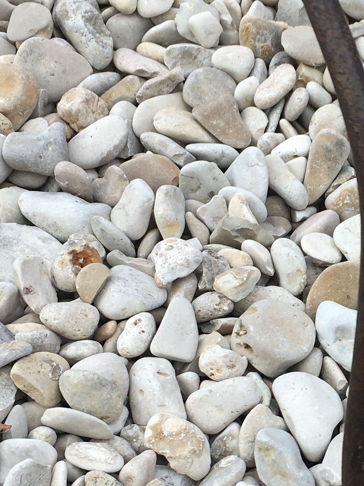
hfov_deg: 17.5
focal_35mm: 82
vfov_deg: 23.7
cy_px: 340
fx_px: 1150
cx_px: 371
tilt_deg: -54.5
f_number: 2.2
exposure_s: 1/392
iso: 25
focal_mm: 4.15
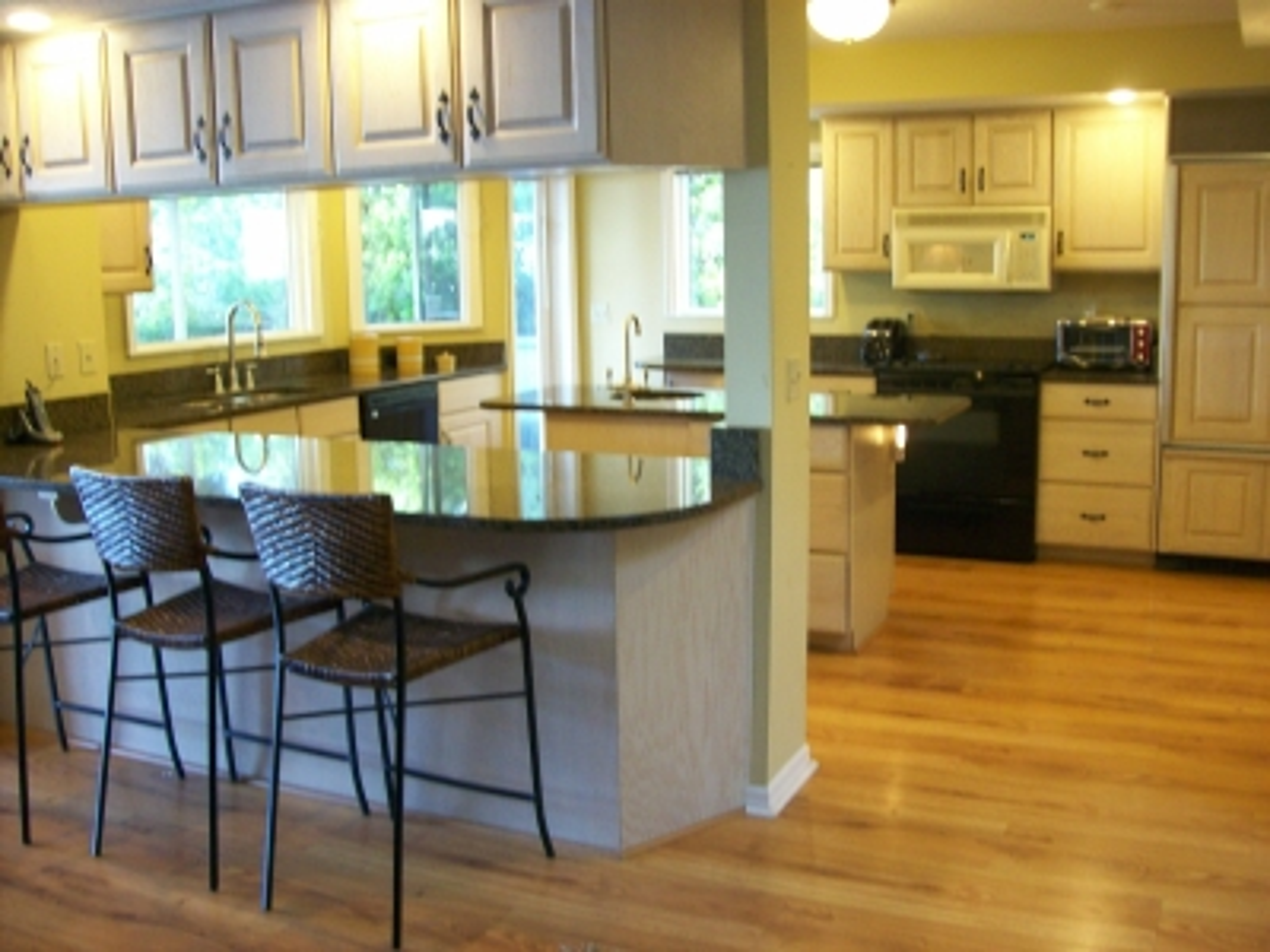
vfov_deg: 39.7
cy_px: 476
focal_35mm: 36
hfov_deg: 51.4
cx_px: 635
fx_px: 1321
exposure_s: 1/17.6
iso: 160
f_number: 2.7
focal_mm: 6
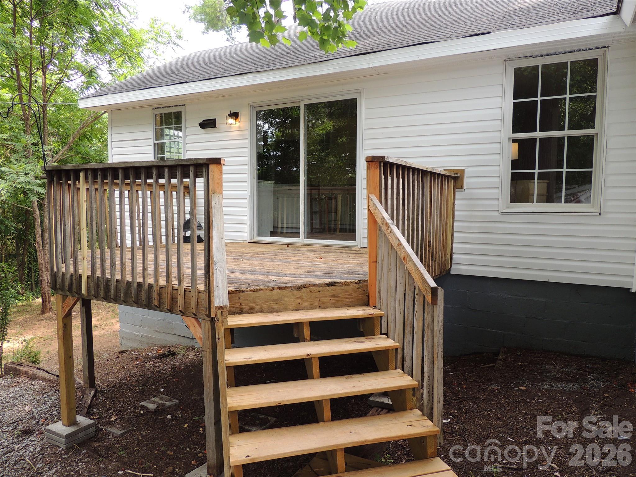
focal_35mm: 24
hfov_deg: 71.6
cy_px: 238
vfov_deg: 56.8
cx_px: 318
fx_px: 441
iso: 100
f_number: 3
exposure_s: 1/160
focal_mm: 4.3
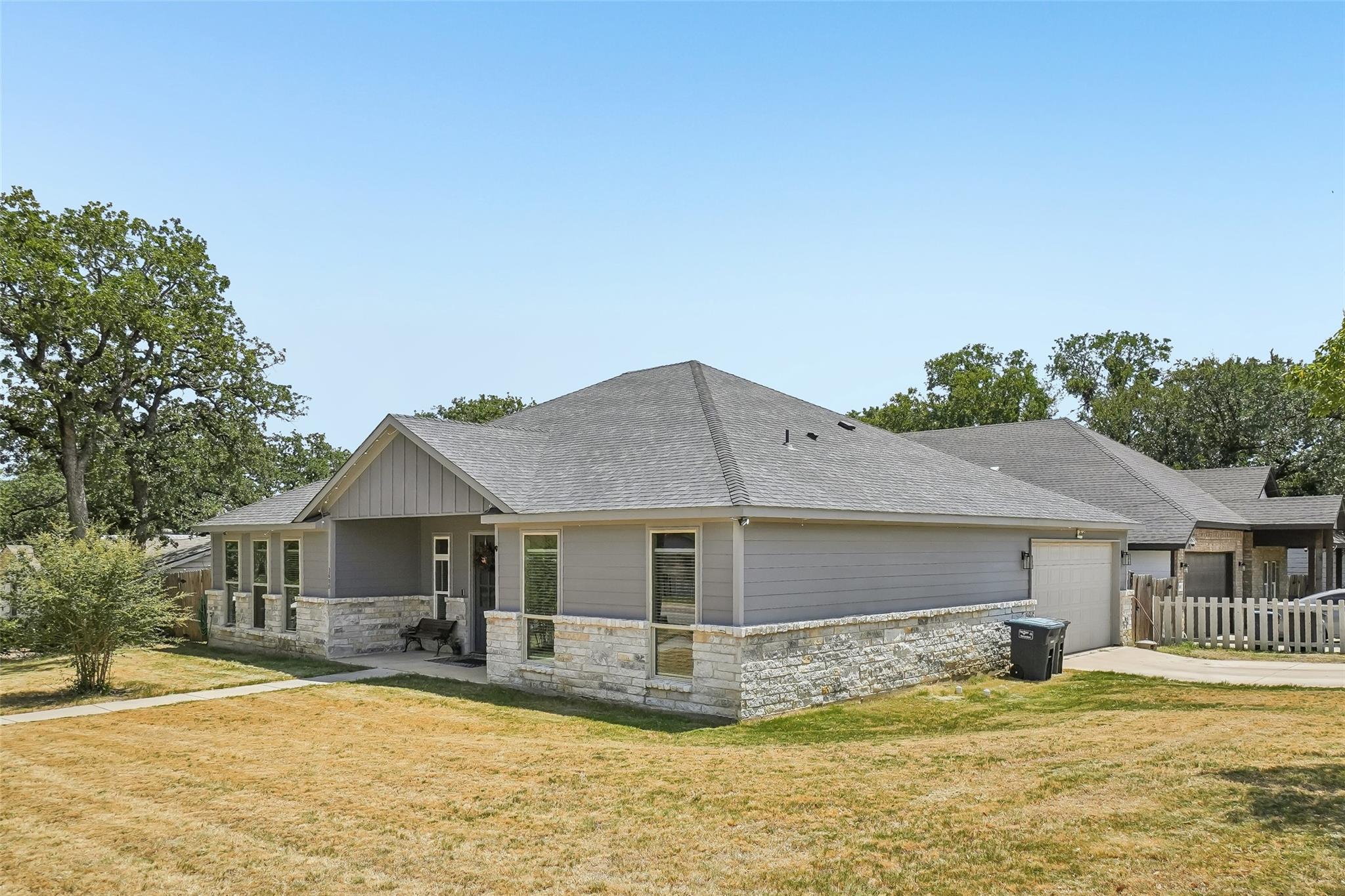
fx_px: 934
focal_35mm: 25
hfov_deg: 71.5
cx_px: 672
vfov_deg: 51.3
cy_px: 448
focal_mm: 17
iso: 400
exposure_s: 1/1250
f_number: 8
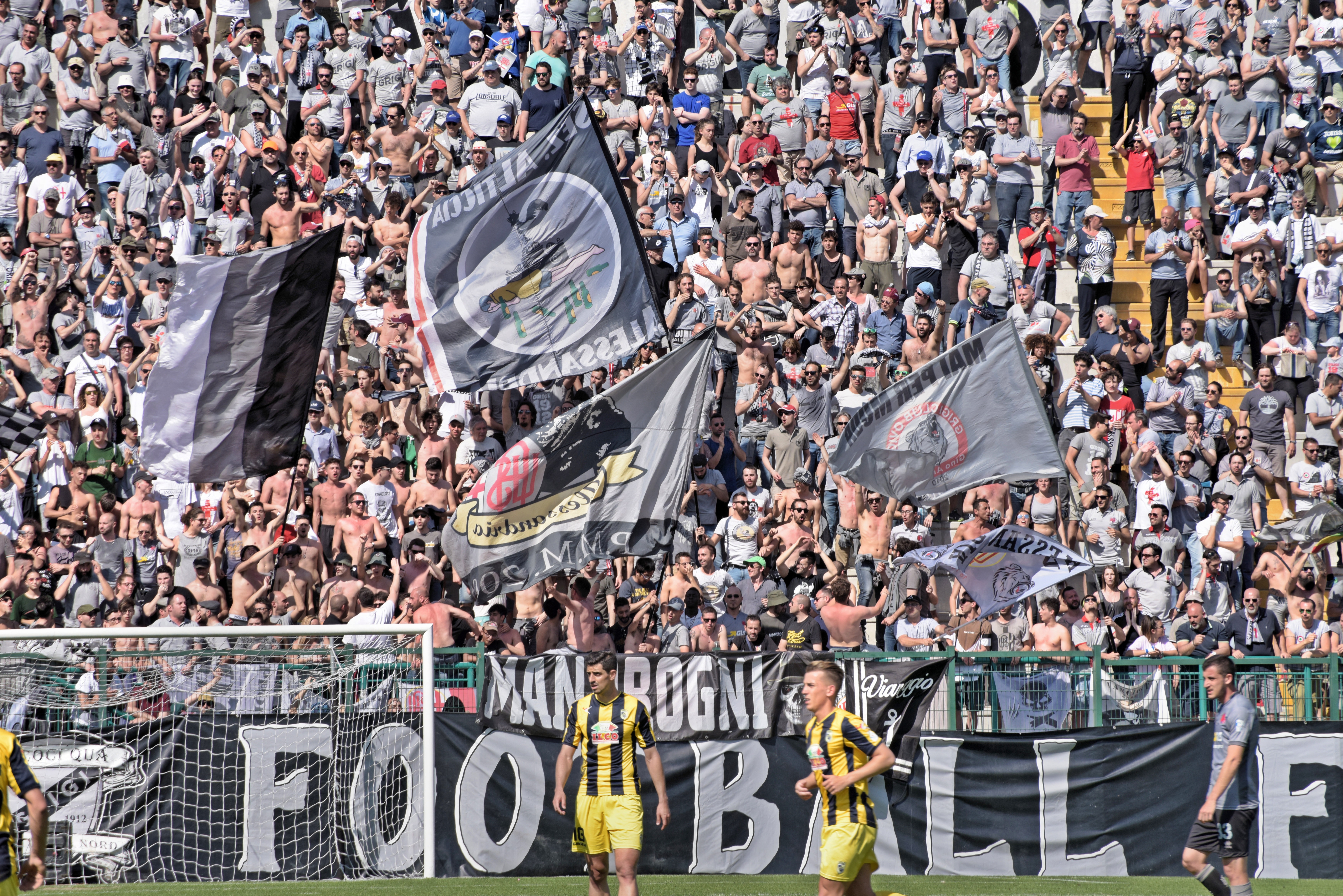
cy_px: 446
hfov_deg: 7.2
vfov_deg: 4.8
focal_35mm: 287
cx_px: 687
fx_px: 10710
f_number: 13
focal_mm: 280
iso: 500
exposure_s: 1/640
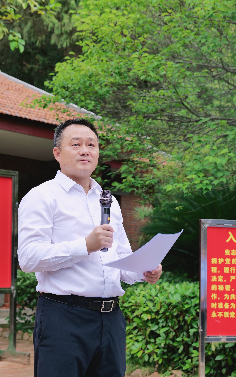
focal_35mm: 68
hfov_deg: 19.1
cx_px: 85
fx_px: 700
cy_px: 188
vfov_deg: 30.2
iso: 100
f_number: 5
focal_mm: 44
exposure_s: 1/160
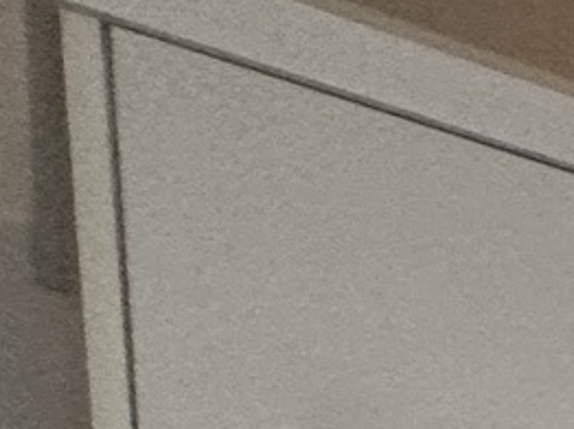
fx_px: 1773
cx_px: 2169
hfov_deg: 8.8
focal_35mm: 107
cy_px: 1280
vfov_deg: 10.2
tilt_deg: -4.4
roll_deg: -0.9
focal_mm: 2.22
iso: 250
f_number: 2.2
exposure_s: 1/100
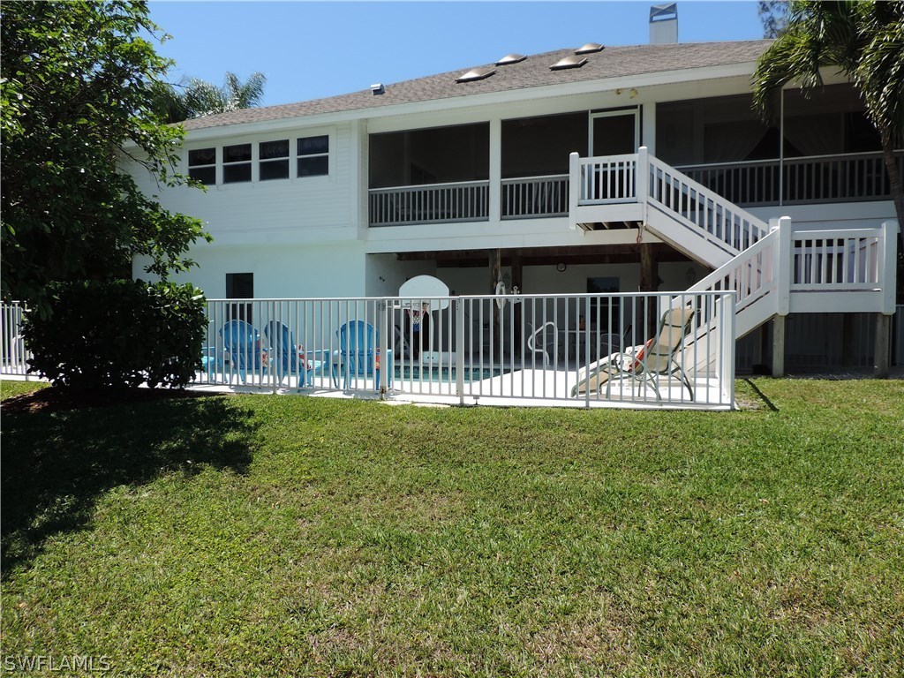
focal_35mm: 24
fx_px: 627
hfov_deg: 71.6
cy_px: 339
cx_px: 452
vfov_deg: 56.8
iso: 80
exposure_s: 1/1000
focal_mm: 4.3
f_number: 3
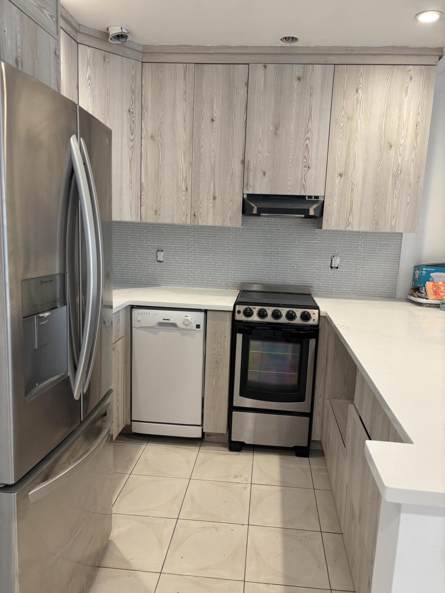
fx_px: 446
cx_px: 222
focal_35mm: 26
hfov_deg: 53.1
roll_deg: -2.5
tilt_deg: -9.3
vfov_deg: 67.3
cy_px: 296
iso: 80
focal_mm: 5.96
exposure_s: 1/60
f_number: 1.6
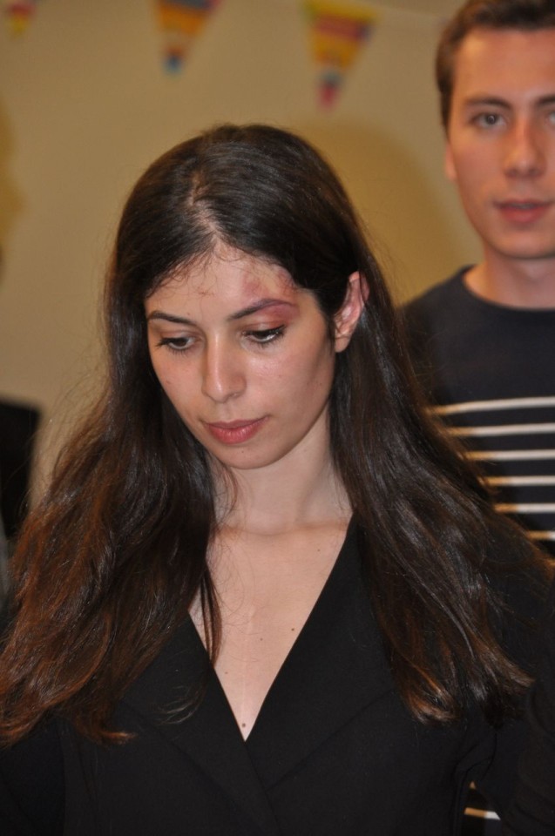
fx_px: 4350
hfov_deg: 7.3
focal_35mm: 188
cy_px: 418
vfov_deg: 11.0
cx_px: 278
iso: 800
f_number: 5.6
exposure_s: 1/60
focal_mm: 125
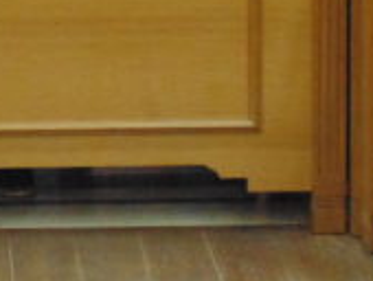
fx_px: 1996
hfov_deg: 10.4
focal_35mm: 185
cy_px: -171
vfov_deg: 7.9
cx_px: -121
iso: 400
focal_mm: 7.4
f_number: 3.6
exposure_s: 1/30
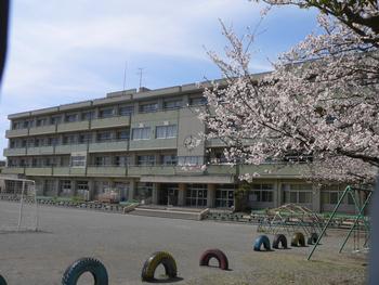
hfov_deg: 51.3
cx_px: 190
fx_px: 394
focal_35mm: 36
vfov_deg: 39.7
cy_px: 142
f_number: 5.2
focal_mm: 6
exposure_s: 1/500
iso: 80
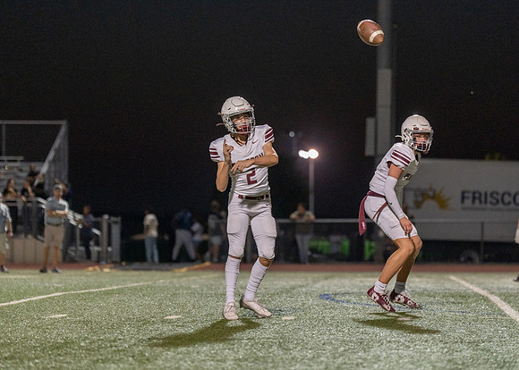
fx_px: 2494
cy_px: 165
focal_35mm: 169
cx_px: 257
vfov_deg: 8.5
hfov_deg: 11.9
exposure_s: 1/1000
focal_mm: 142
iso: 2000
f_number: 2.8
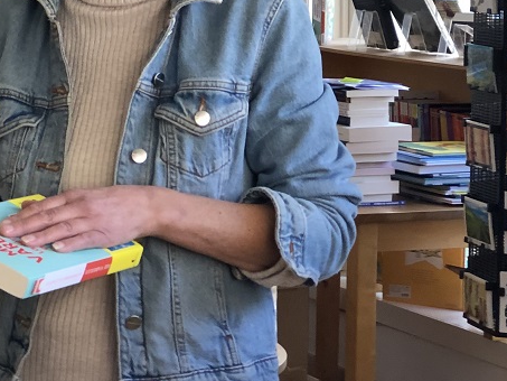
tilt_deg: -5.0
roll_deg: +0.3
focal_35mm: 151
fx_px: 2212
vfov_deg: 9.8
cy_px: 59
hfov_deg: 12.7
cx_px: -130
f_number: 2.8
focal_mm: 6.6
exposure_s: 1/33
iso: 50
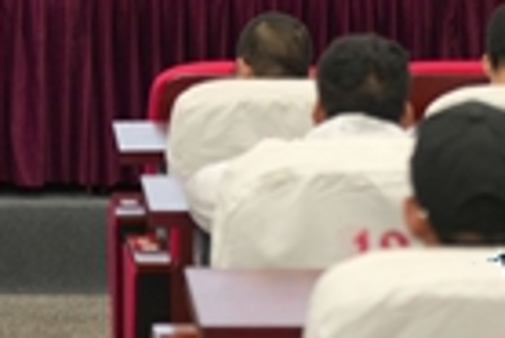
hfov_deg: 9.2
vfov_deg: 6.0
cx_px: 11
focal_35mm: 221
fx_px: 3103
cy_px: -409
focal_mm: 48
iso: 640
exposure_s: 1/100
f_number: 2.8
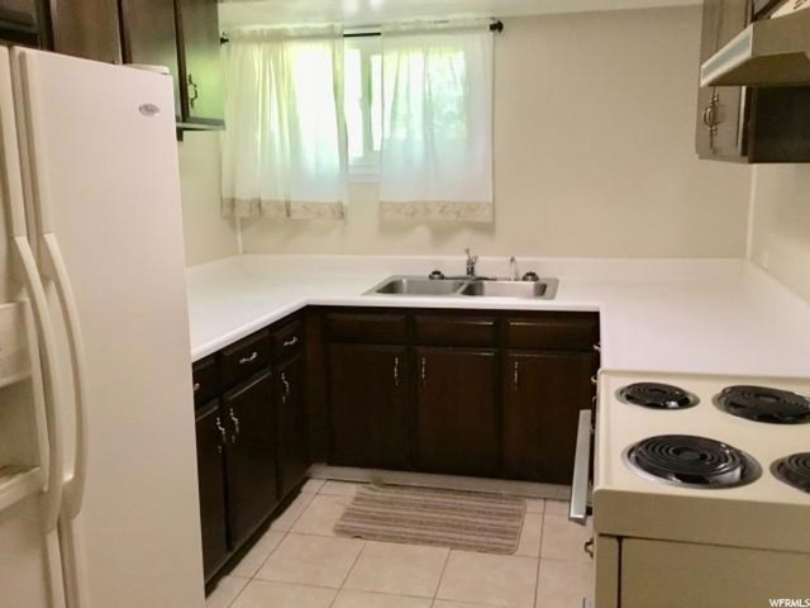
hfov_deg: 58.4
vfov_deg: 45.4
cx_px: 405
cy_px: 304
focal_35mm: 31
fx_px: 725
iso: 200
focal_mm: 3.3
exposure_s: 1/15
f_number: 2.4
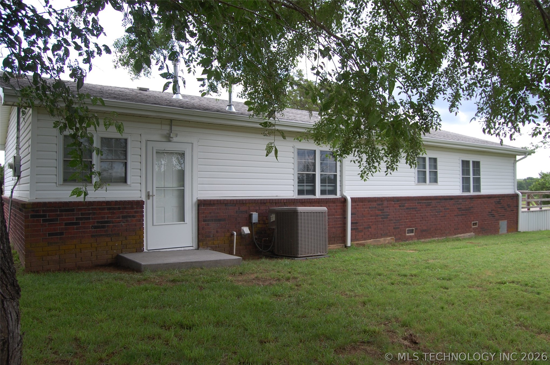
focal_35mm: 27
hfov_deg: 67.4
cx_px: 275
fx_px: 412
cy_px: 182
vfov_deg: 47.8
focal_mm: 18
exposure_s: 1/200
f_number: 7.1
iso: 200
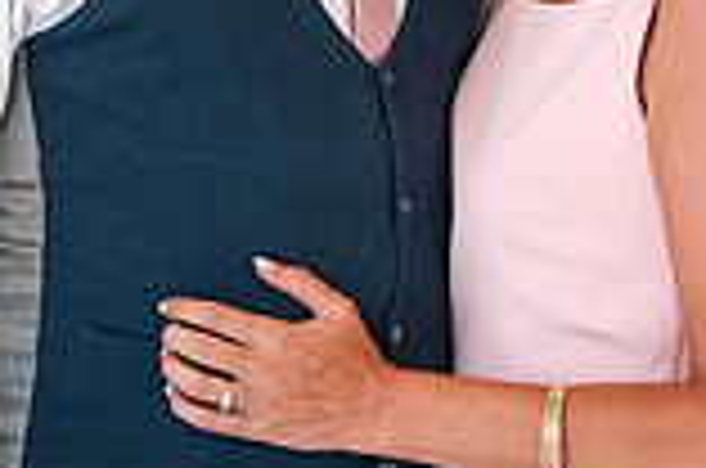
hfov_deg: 6.5
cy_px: -106
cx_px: 585
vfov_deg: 4.3
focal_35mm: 315
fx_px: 6165
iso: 2000
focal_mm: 85
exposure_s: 1/500
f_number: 1.6
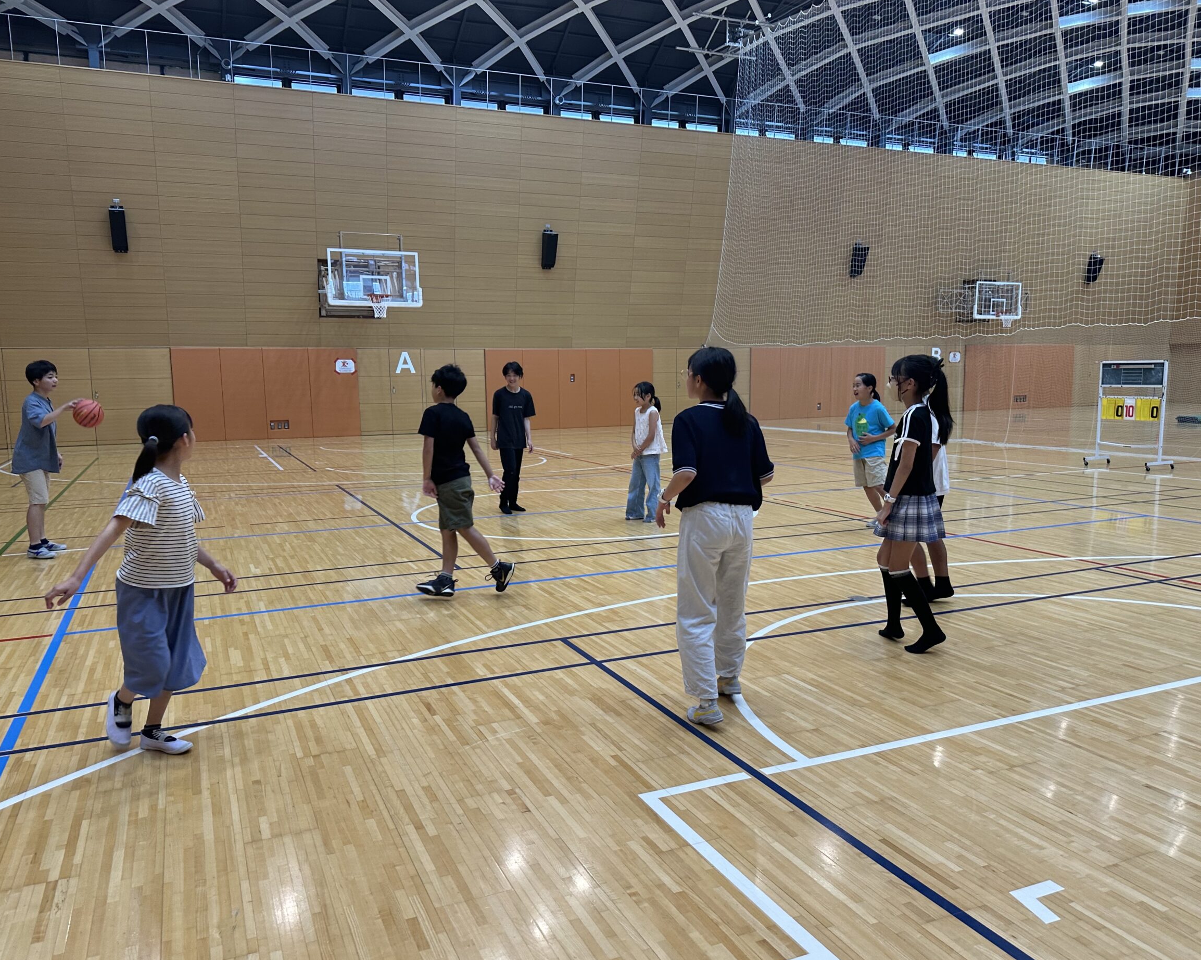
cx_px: 600
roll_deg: -0.9
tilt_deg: -9.3
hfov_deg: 66.0
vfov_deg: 54.9
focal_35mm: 26
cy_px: 489
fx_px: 924
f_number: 1.78
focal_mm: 6.86
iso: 125
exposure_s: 1/100
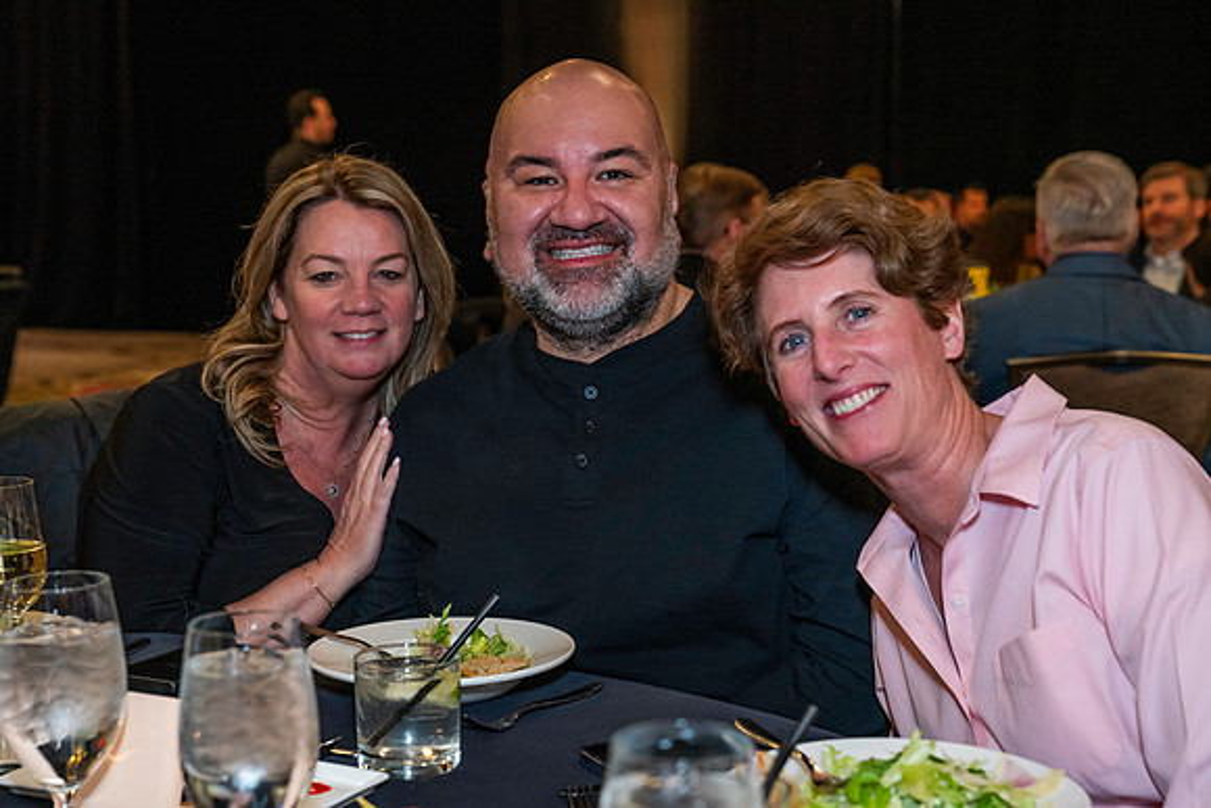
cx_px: 591
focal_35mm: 55
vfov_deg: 24.6
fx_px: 1851
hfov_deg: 36.2
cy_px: 454
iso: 3200
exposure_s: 1/125
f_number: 4
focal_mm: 49
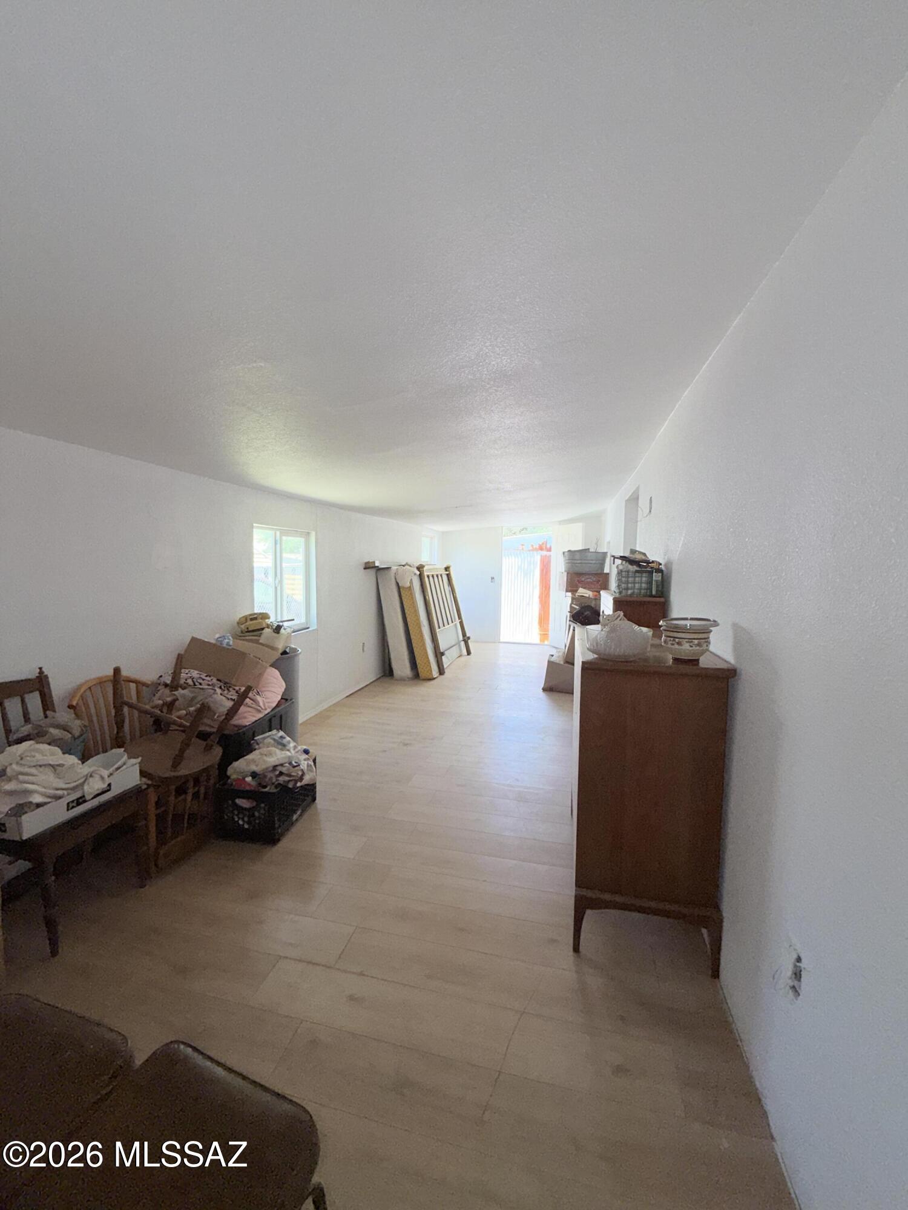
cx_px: 454
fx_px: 490
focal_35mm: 14
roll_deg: -0.9
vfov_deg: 102.1
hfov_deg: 85.7
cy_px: 605
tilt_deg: -5.5
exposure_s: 1/121
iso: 25
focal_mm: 2.22
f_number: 2.2
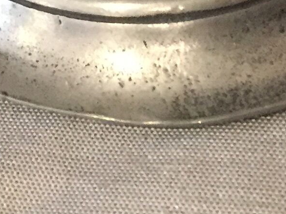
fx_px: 1313
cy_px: -246
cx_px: -130
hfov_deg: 11.9
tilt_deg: -39.9
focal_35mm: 159
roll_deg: +21.4
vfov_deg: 8.7
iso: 250
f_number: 2.2
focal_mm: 4.15
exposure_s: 1/25
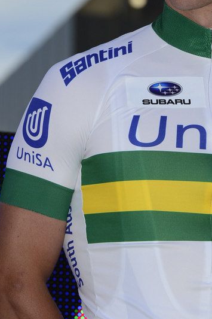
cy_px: 88
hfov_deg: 3.1
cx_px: 171
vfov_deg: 4.6
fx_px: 3977
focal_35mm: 450
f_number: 10
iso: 200
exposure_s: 1/250
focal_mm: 200
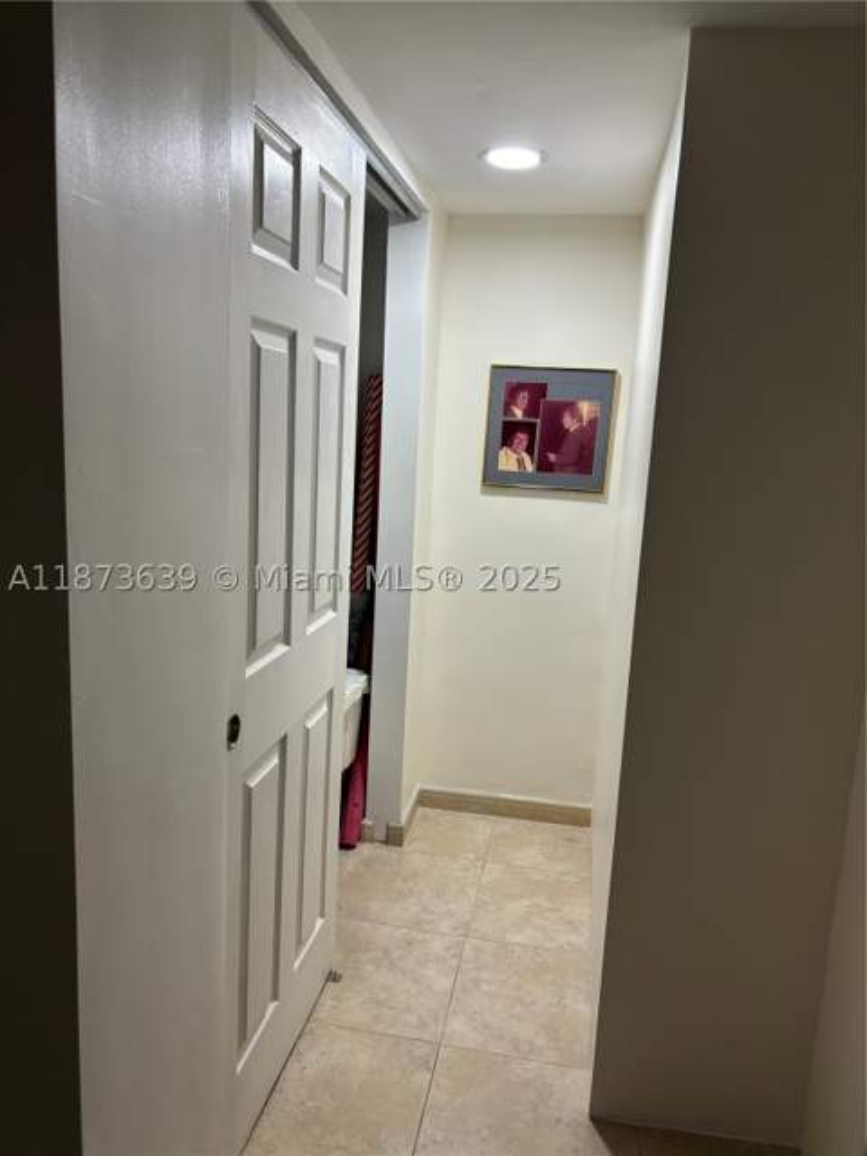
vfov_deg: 67.3
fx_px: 868
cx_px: 434
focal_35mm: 26
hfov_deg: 53.1
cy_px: 578
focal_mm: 5.96
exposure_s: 1/60
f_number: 1.6
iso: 64
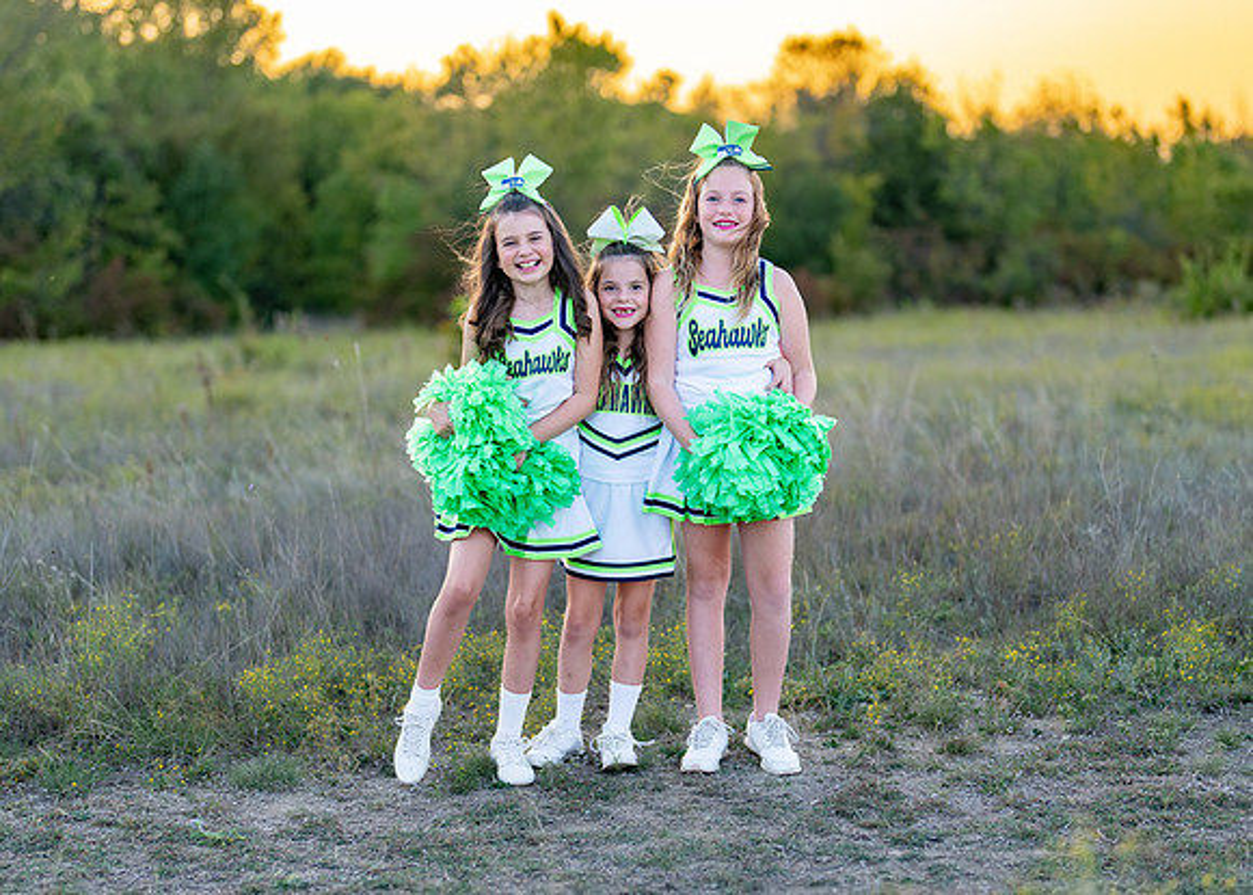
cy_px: 510
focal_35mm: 71
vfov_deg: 20.1
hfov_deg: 27.9
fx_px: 2521
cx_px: 652
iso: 100
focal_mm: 50
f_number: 1.2
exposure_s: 1/640
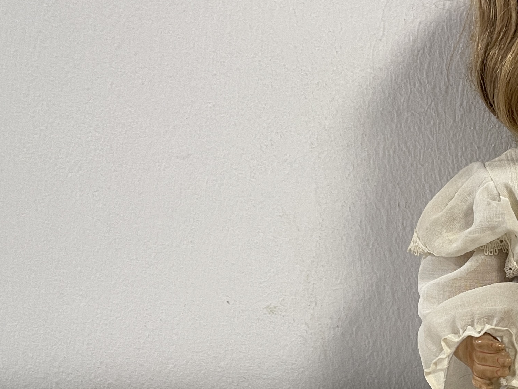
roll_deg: -1.5
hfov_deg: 25.7
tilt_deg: -26.4
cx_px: 632
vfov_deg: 21.4
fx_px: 1003
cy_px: 363
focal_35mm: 67
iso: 100
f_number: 1.6
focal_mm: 5.1
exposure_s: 1/50
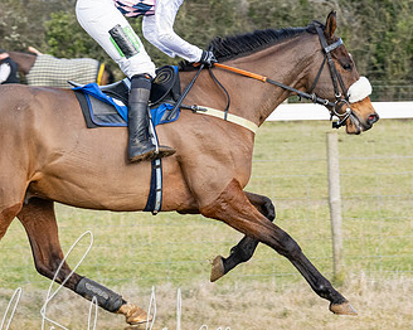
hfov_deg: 5.7
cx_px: 267
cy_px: 190
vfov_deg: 4.6
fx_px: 4117
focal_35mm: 337
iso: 400
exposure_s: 1/1000
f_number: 5
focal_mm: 91
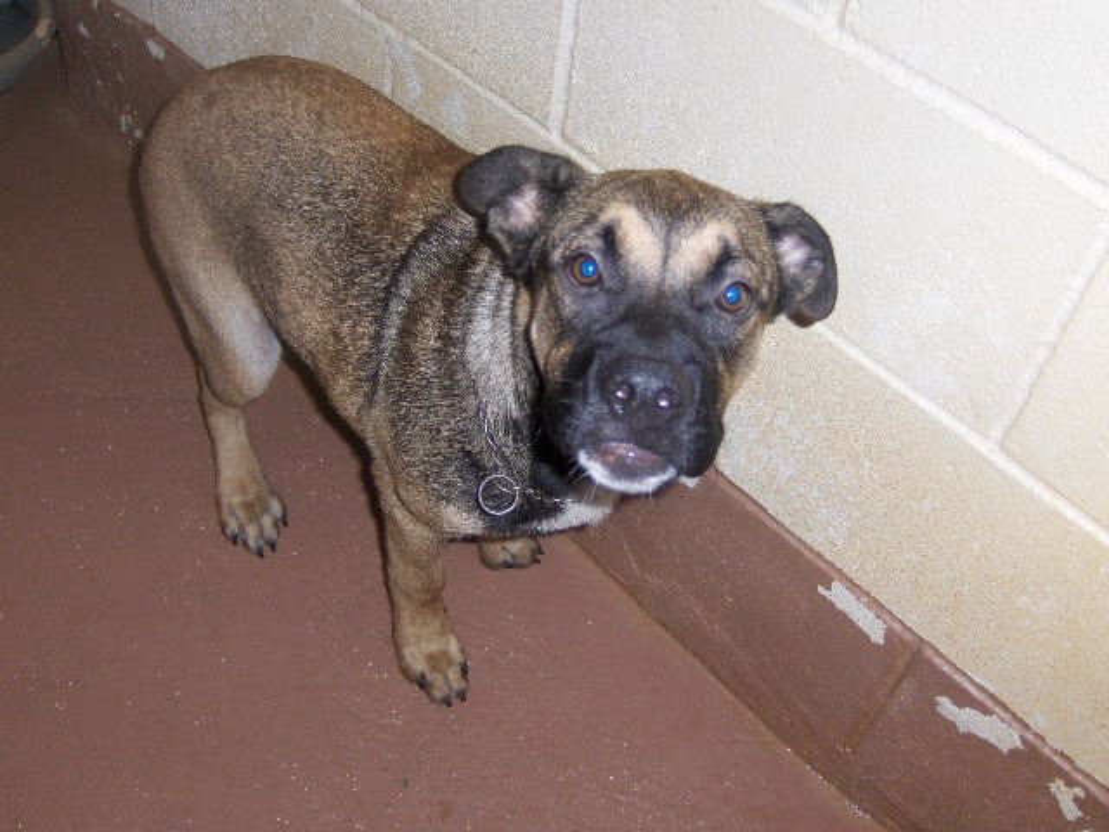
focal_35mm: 35
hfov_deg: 52.6
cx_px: 554
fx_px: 1121
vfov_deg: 40.7
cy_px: 416
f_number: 2.8
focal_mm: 7.5
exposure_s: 1/60
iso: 100
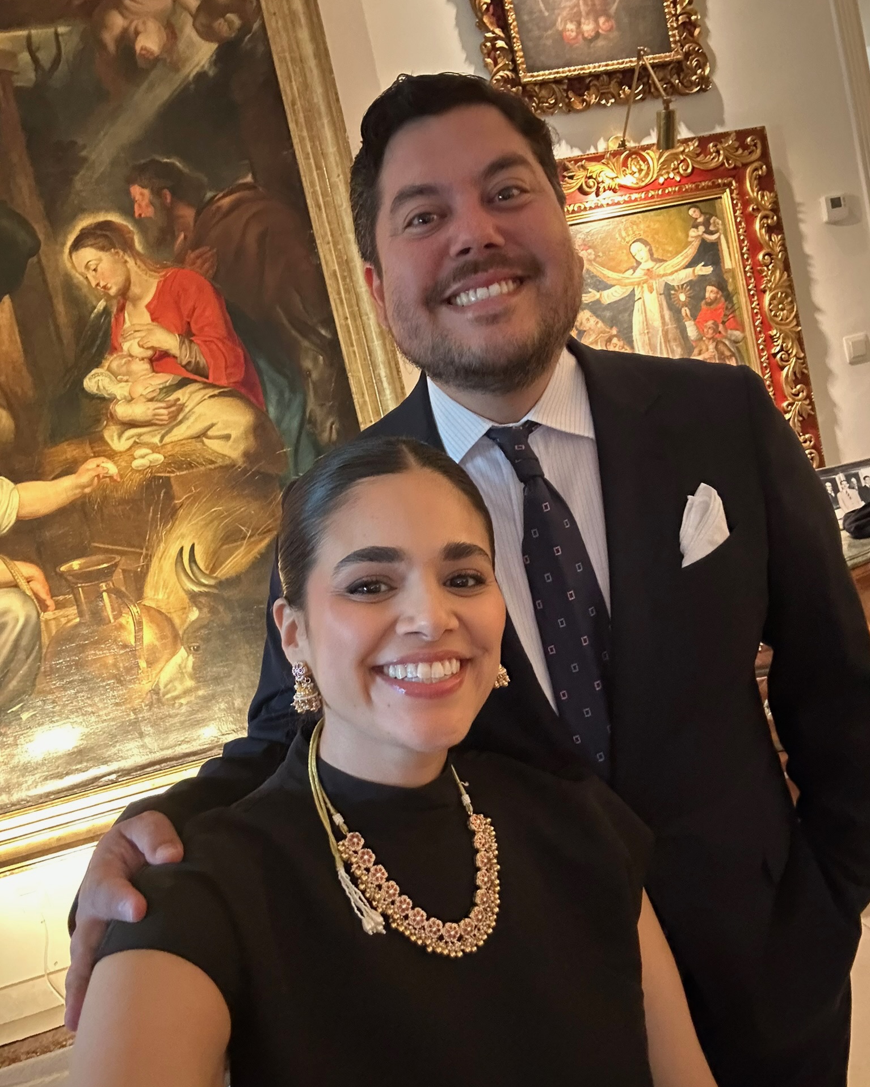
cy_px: 512
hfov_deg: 58.8
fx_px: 772
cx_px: 435
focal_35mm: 24
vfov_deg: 70.2
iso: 800
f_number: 1.9
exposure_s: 1/17
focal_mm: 2.69
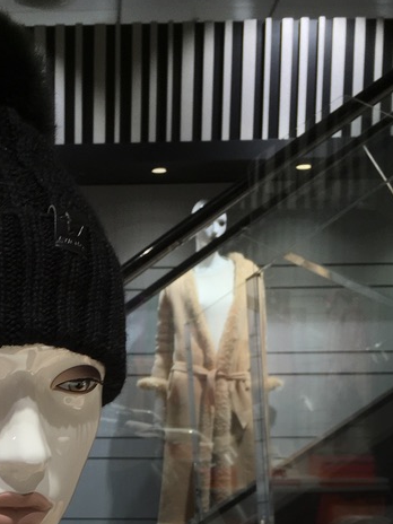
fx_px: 969
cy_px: 531
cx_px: 43
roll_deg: -0.3
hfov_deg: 22.4
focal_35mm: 64
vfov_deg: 28.3
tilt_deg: -10.2
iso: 32
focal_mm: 4.15
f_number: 2.2
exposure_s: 1/50
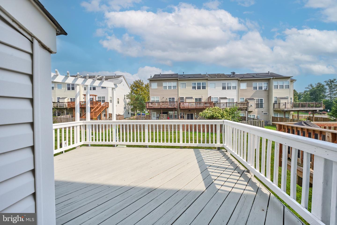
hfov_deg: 112.6
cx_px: 168
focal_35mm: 12
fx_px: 112
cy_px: 112
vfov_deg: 90.0
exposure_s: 1/2000
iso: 250
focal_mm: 12
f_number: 13
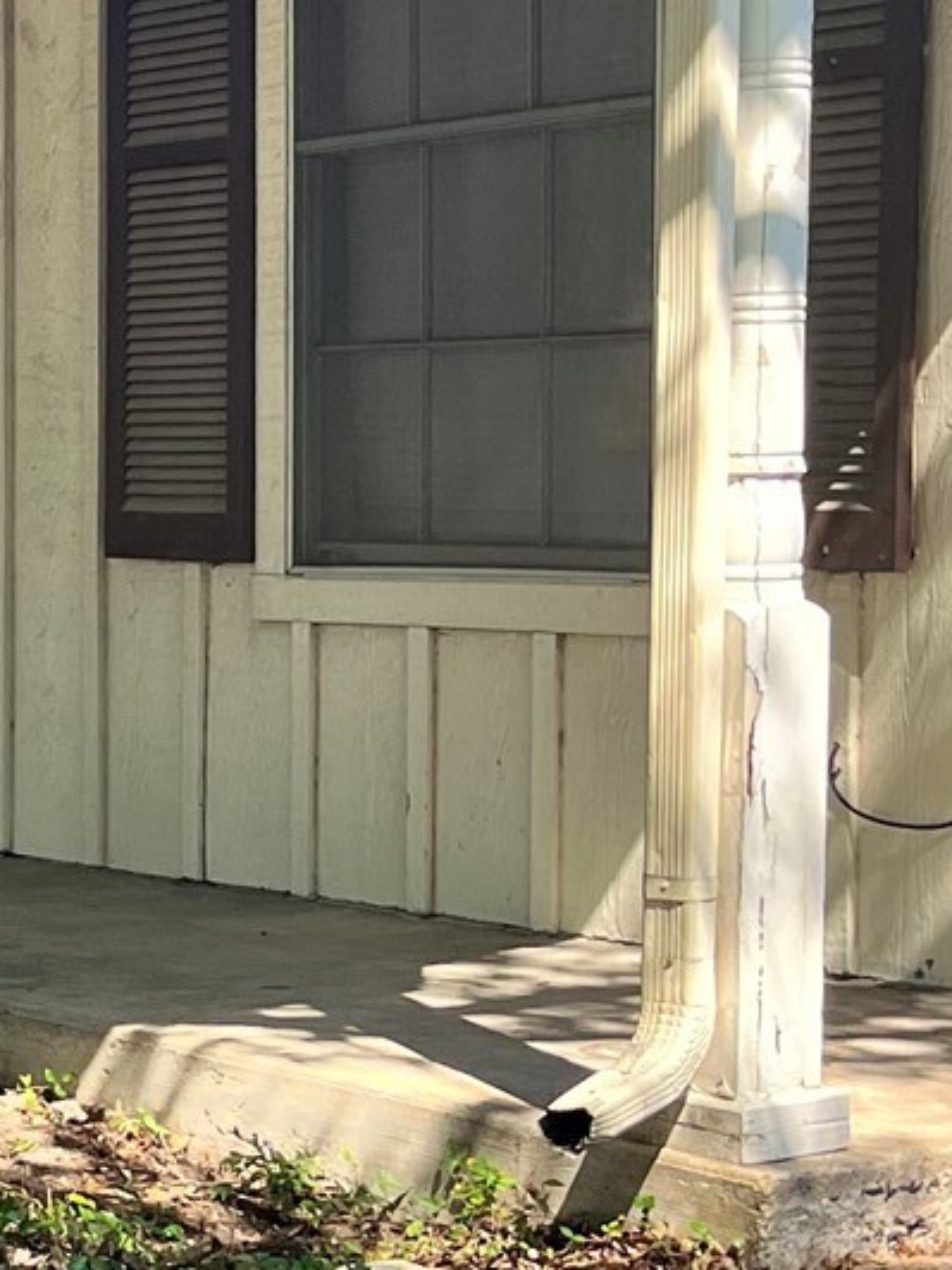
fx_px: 3667
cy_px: 783
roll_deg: +1.8
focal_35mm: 100
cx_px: -744
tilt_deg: -4.6
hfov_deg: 13.4
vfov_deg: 19.6
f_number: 1.6
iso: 50
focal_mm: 5.1
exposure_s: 1/598
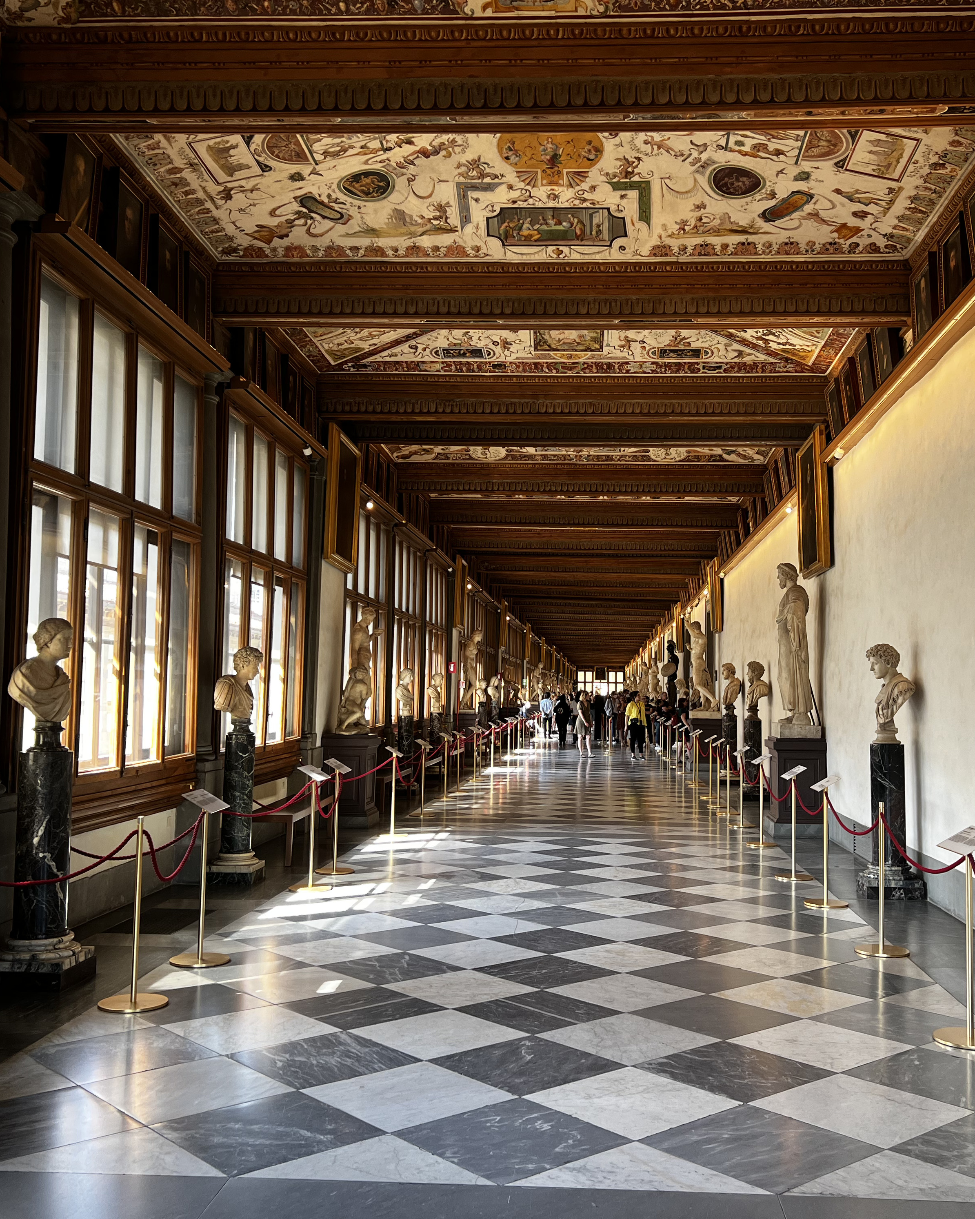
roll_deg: -0.5
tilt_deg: +3.9
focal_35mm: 34
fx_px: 1226
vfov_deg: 52.8
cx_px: 546
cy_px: 611
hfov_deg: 43.3
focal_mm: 5.7
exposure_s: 1/81
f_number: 1.5
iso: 64
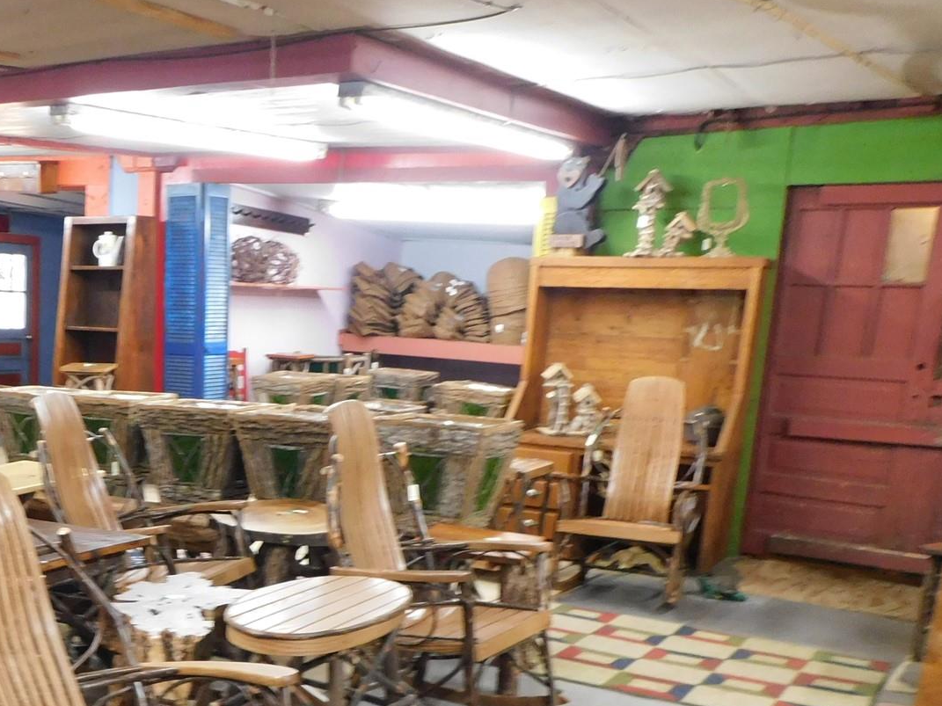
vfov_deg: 31.7
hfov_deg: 39.7
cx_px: 89
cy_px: 600
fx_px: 1197
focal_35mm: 44
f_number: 3
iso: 360
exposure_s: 1/30
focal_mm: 4
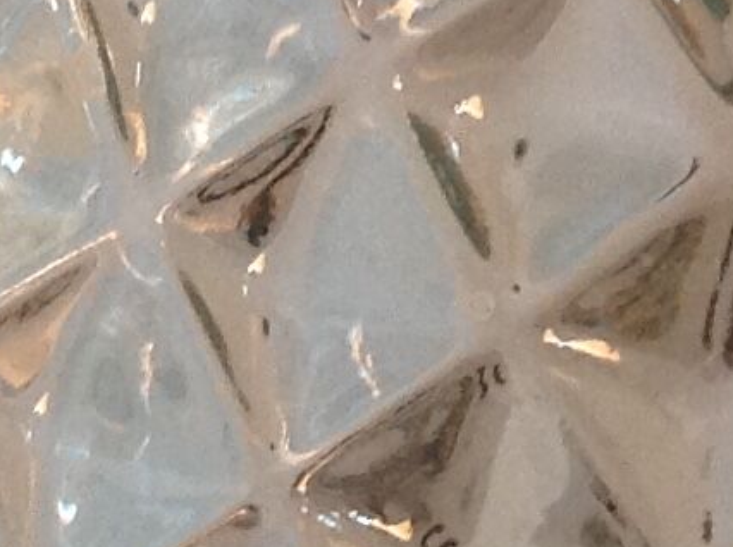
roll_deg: +1.5
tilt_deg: -37.2
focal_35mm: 213
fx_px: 4503
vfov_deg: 6.9
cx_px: 1005
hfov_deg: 9.1
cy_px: -77
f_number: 2.4
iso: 160
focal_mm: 4.28
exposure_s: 1/17
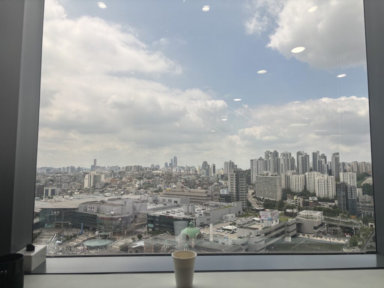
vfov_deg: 53.1
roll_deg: -0.2
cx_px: 192
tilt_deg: +5.6
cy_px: 144
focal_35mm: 26
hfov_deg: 67.3
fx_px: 288
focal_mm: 5.96
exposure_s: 1/2024
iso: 50
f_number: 1.6
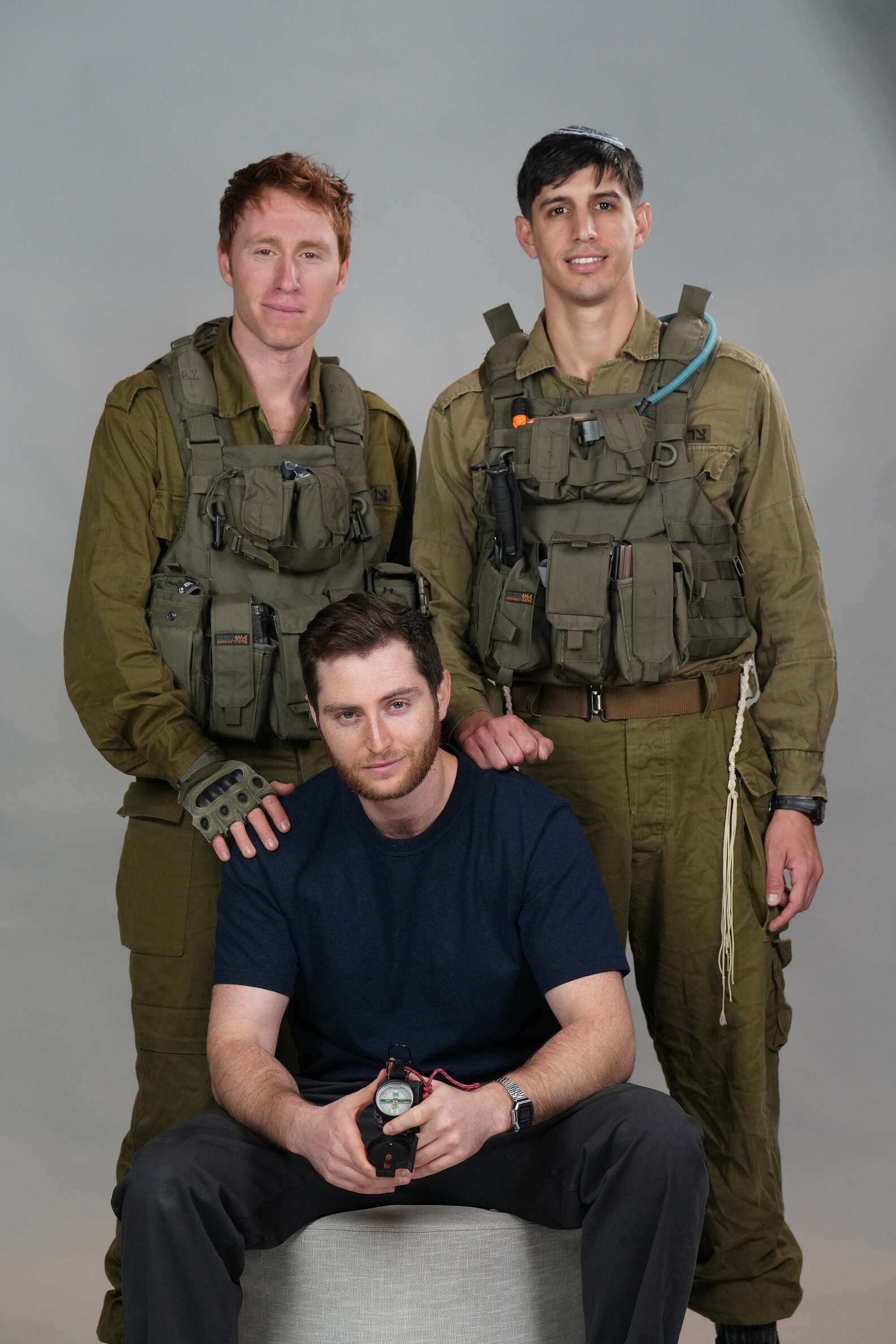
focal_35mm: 110
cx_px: 448
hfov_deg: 12.5
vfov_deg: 18.6
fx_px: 4106
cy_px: 672
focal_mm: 110
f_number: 4.5
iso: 2500
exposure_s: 1/250
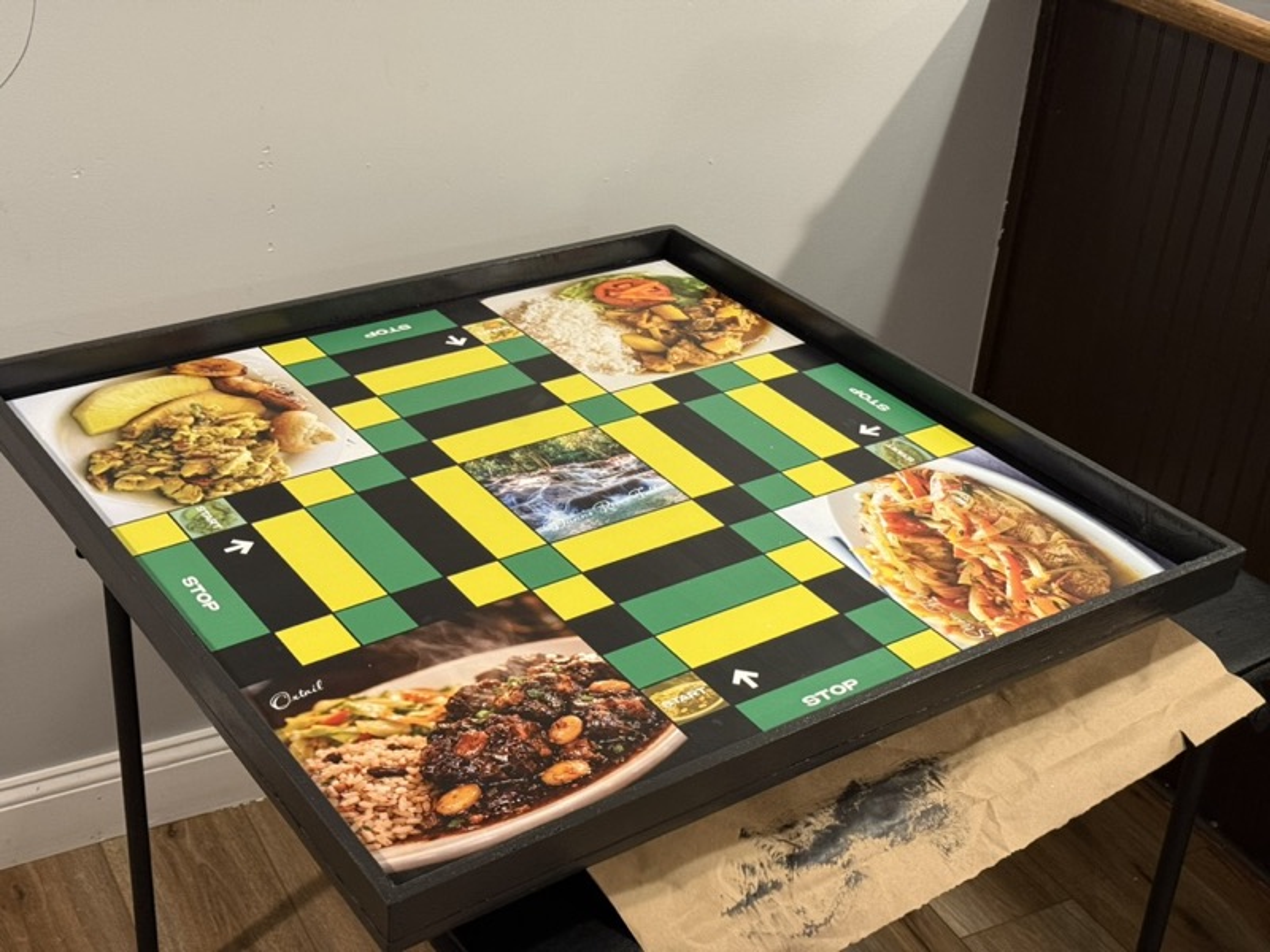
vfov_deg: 30.3
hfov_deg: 39.7
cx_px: 635
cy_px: 476
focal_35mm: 48
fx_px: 1761
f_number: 1.78
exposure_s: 1/40
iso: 250
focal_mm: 6.76
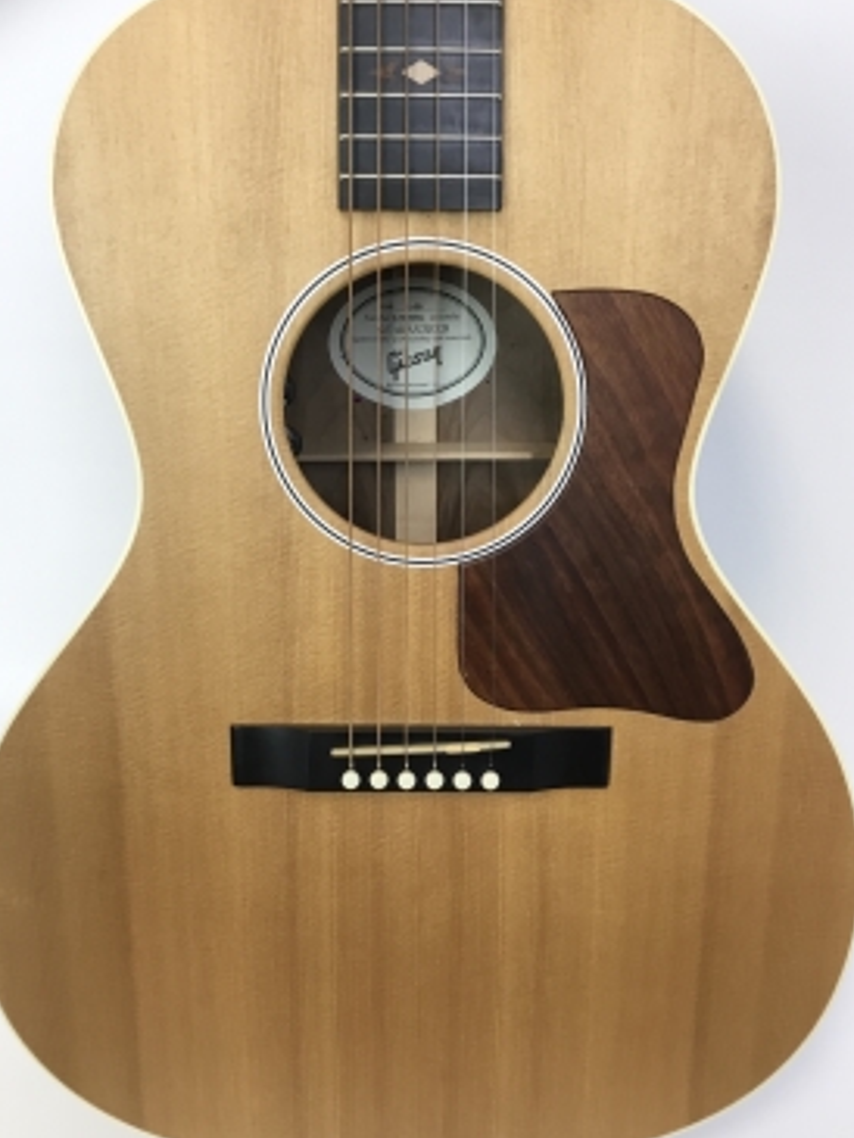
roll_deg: +2.0
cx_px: 427
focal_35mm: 34
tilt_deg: -35.6
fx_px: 1118
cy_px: 577
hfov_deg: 41.8
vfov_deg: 53.9
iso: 50
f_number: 2.4
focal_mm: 3.3
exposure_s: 1/30
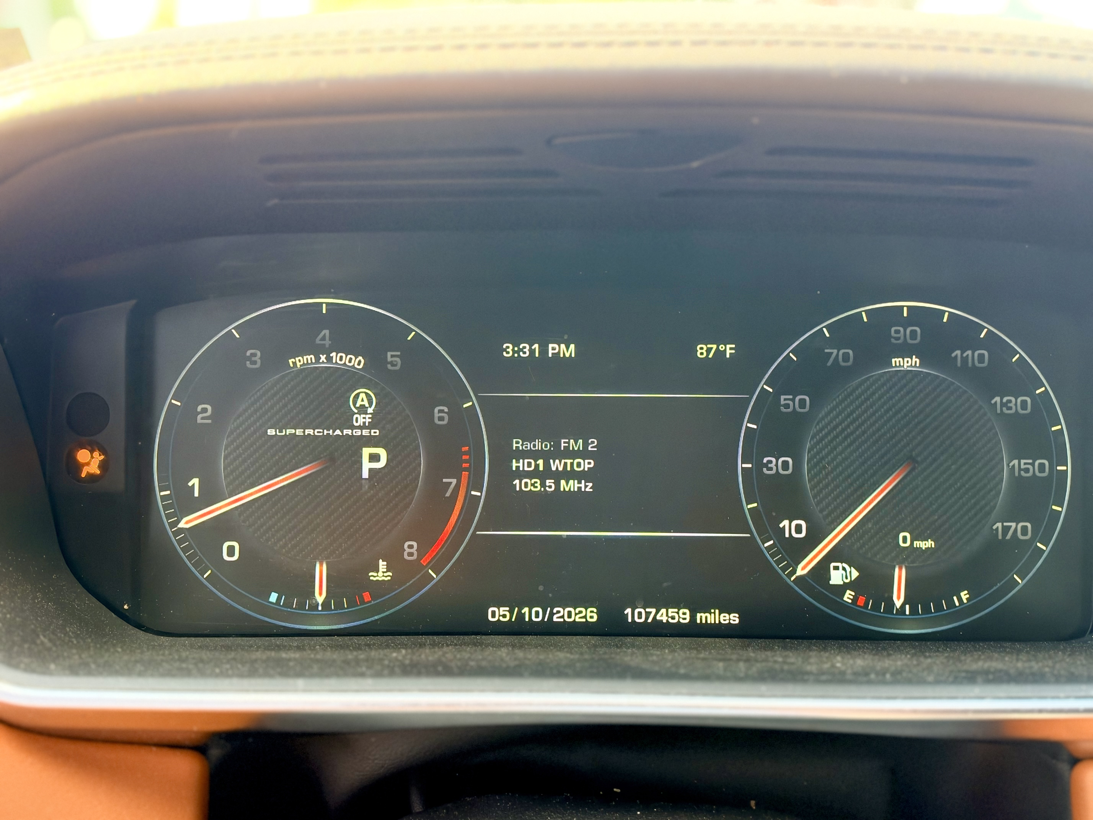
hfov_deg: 54.0
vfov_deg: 41.8
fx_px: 1074
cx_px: 546
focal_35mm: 34
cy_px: 410
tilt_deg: -15.8
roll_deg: +1.2
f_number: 4
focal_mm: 6.93
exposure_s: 1/60
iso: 640
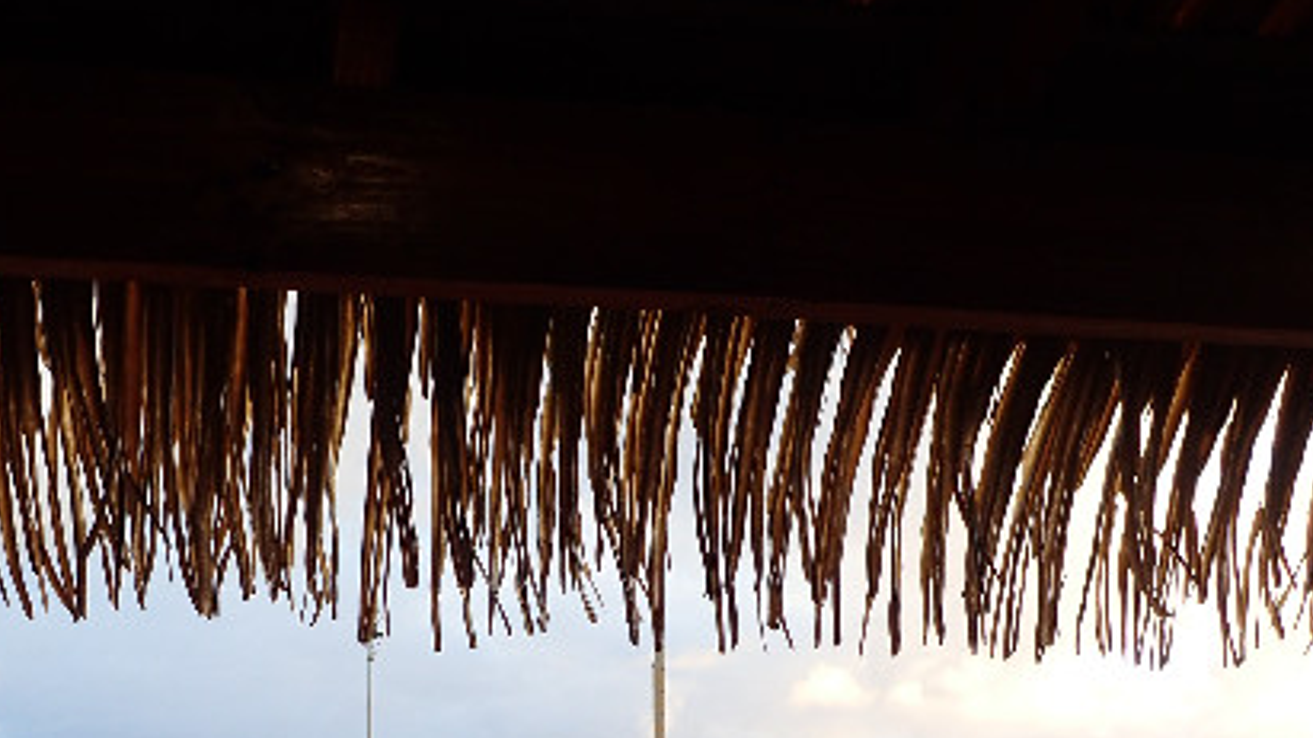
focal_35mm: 53
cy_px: 898
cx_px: 518
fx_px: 1845
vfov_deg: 21.0
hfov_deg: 39.0
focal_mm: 4.5
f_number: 2.8
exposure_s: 1/100
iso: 100
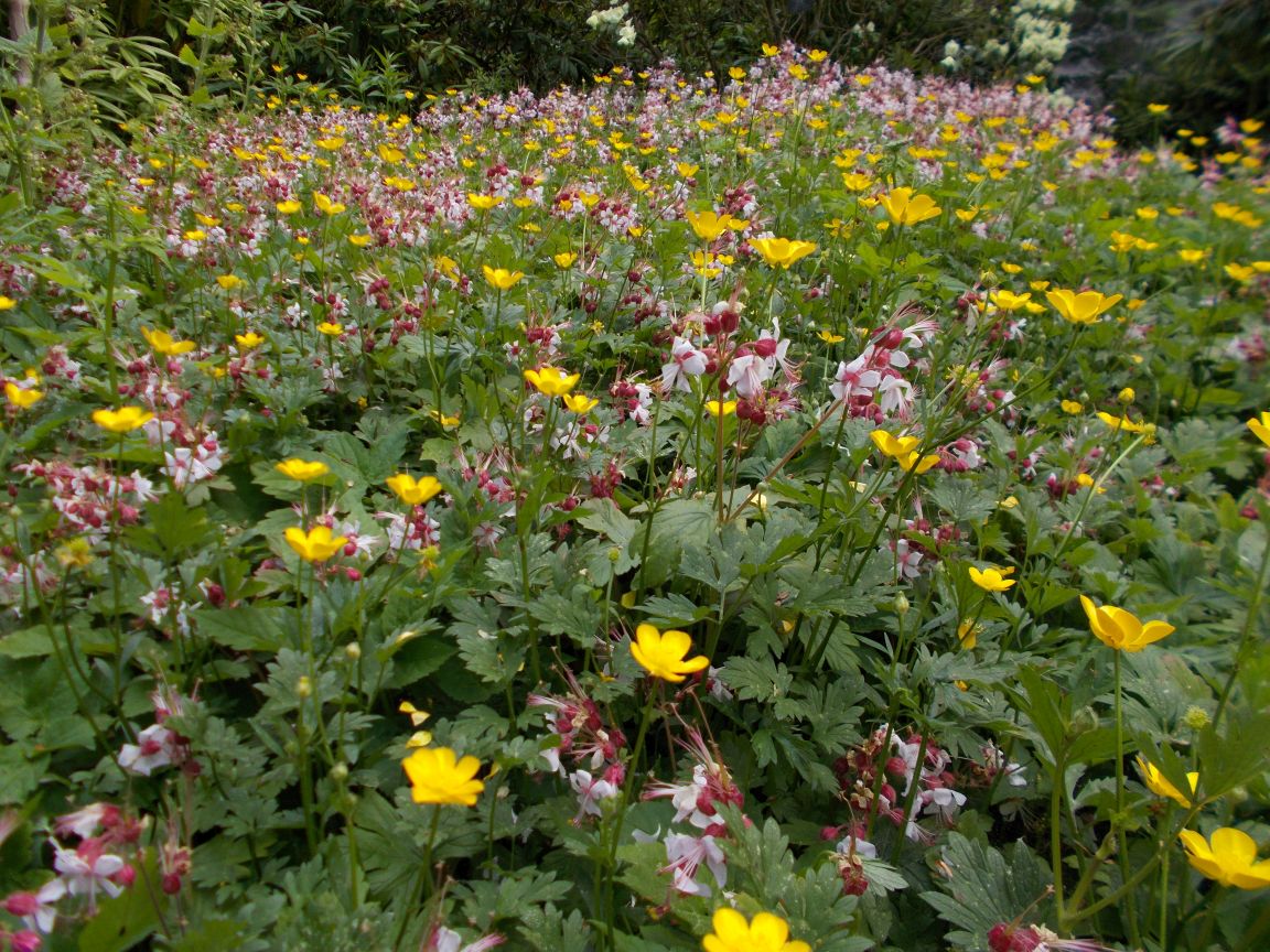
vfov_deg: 53.1
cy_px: 476
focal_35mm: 26
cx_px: 635
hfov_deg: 67.3
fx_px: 954
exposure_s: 1/125
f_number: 3.2
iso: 80
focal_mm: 4.6
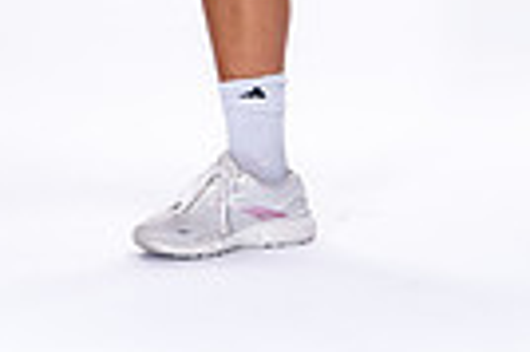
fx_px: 5029
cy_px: -502
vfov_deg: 3.9
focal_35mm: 342
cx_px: 285
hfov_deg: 6.0
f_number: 5.6
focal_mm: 102
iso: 400
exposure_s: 1/250
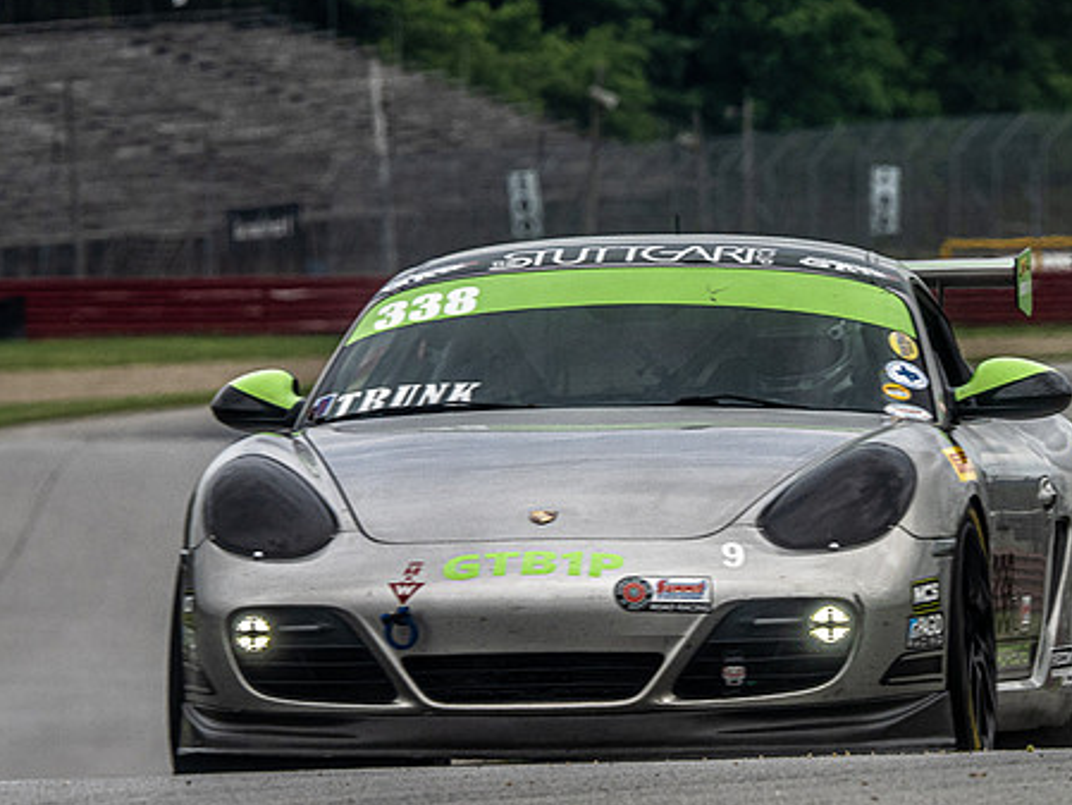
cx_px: 494
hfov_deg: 1.8
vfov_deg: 1.4
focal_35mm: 1086
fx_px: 33641
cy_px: 484
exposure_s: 1/320
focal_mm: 420
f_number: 13
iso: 320
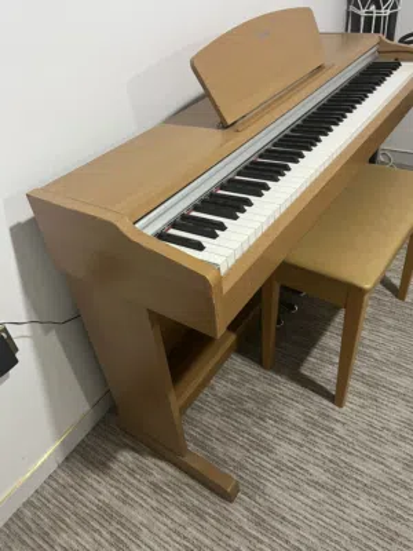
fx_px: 414
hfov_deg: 53.1
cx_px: 206
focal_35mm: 26
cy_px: 276
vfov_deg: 67.3
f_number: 1.6
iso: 400
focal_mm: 5.1
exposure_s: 1/50
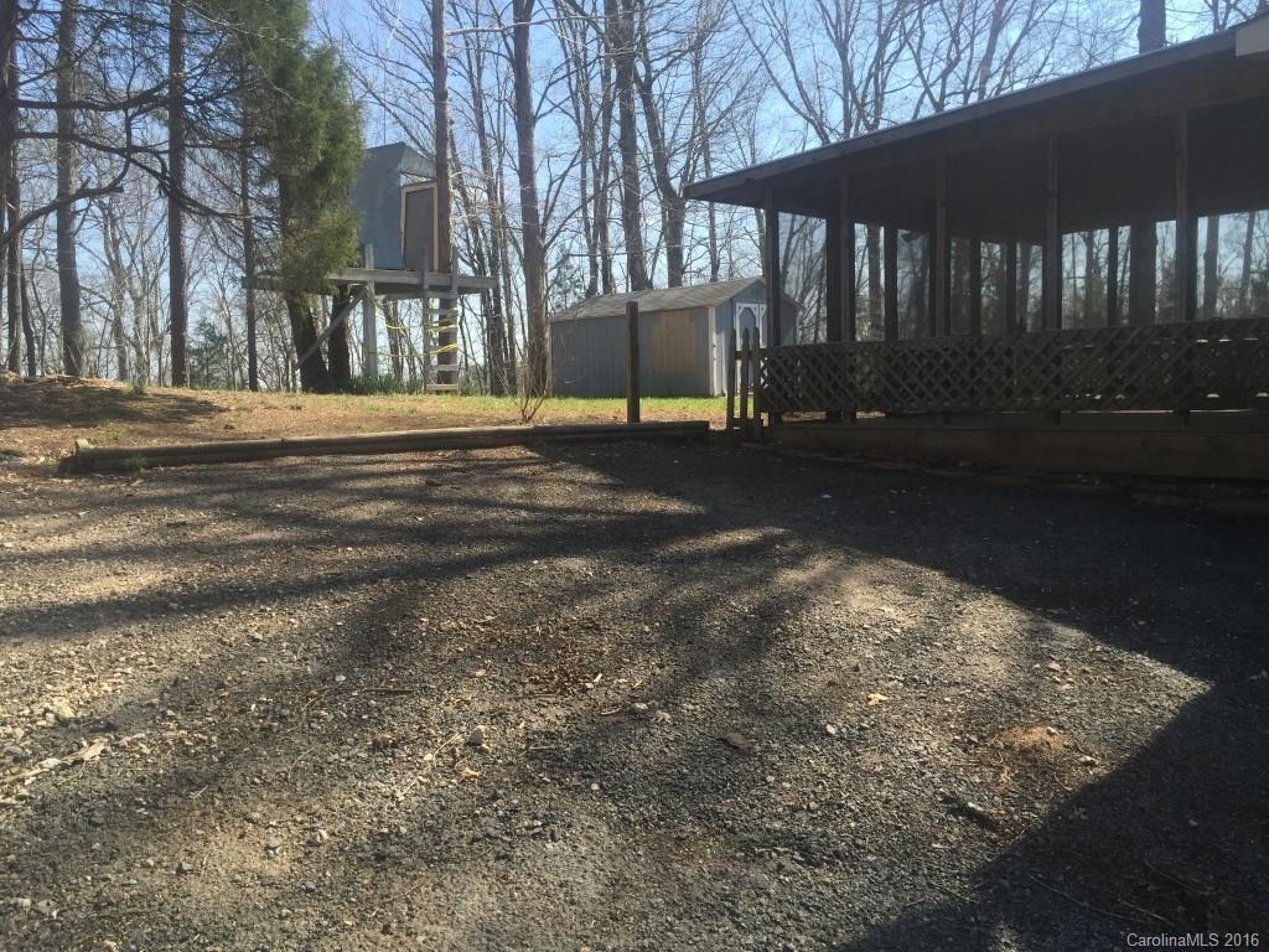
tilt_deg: -6.3
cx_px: 634
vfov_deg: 48.2
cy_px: 476
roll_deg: +1.8
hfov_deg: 61.7
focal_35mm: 29
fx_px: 1063
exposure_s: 1/879
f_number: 2.2
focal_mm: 4.15
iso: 32
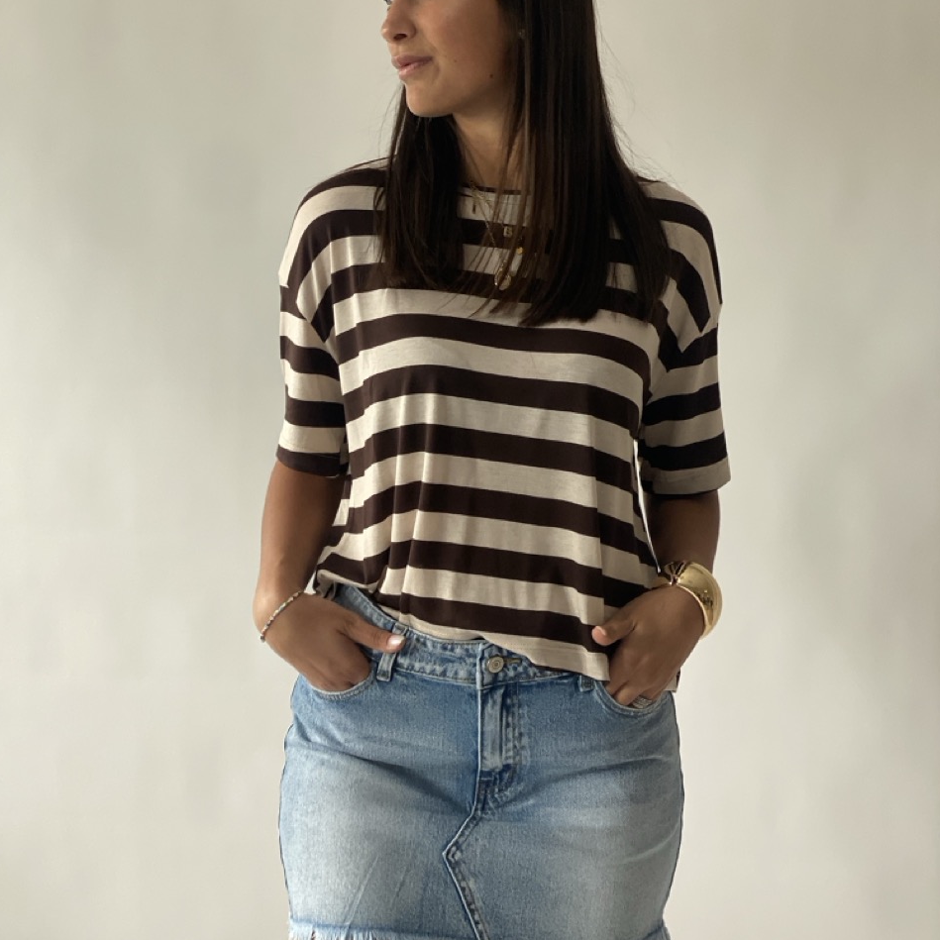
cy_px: 420
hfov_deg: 27.7
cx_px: 470
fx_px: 1905
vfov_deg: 27.7
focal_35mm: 62
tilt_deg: -0.6
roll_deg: -1.1
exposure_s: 1/50
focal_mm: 6
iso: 80
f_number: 2
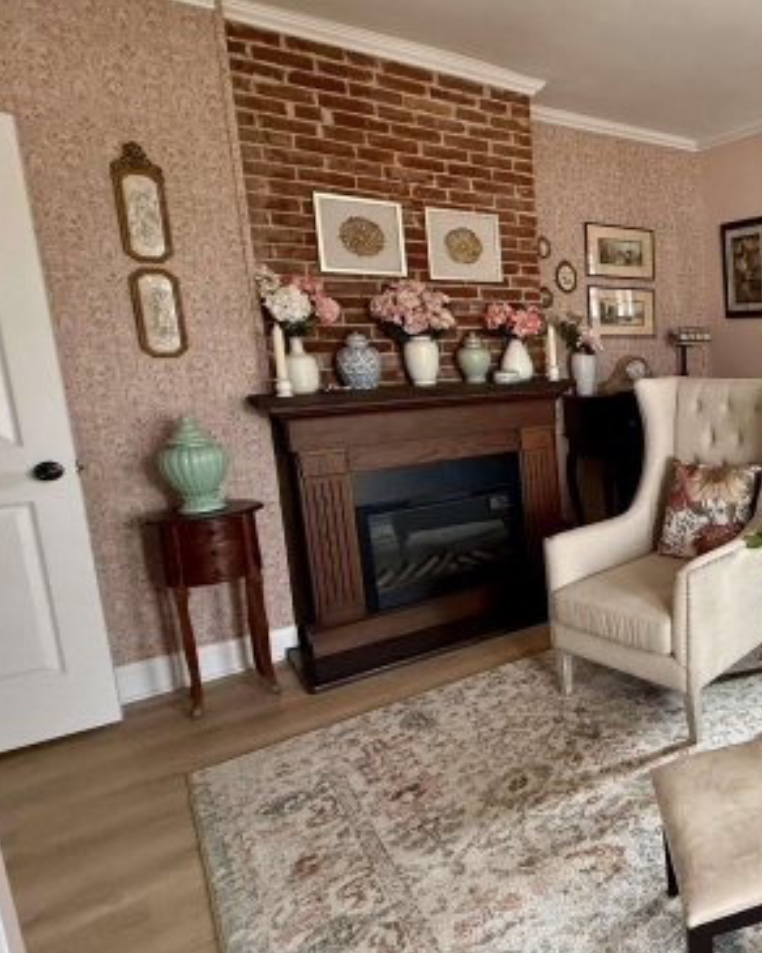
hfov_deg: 44.1
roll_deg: +0.2
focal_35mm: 25
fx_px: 705
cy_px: 444
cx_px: 831
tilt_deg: -10.8
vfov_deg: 68.0
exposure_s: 1/99
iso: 320
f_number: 2.2
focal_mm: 2.22
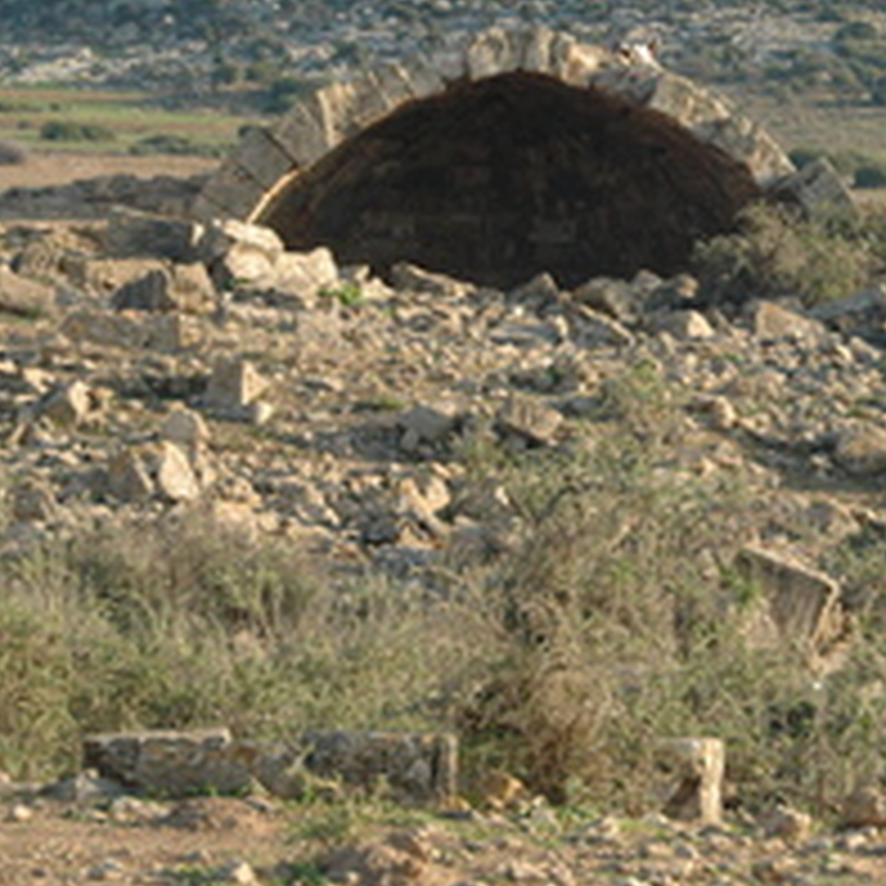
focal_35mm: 199
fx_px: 5763
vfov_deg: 8.8
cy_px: 279
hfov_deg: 8.8
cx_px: 576
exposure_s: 1/500
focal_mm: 70
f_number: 11
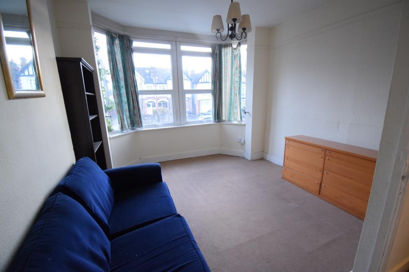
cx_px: 204
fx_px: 170
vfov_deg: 77.3
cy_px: 136
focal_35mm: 15
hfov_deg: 100.4
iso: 2200
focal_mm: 10
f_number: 4.5
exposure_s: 1/60
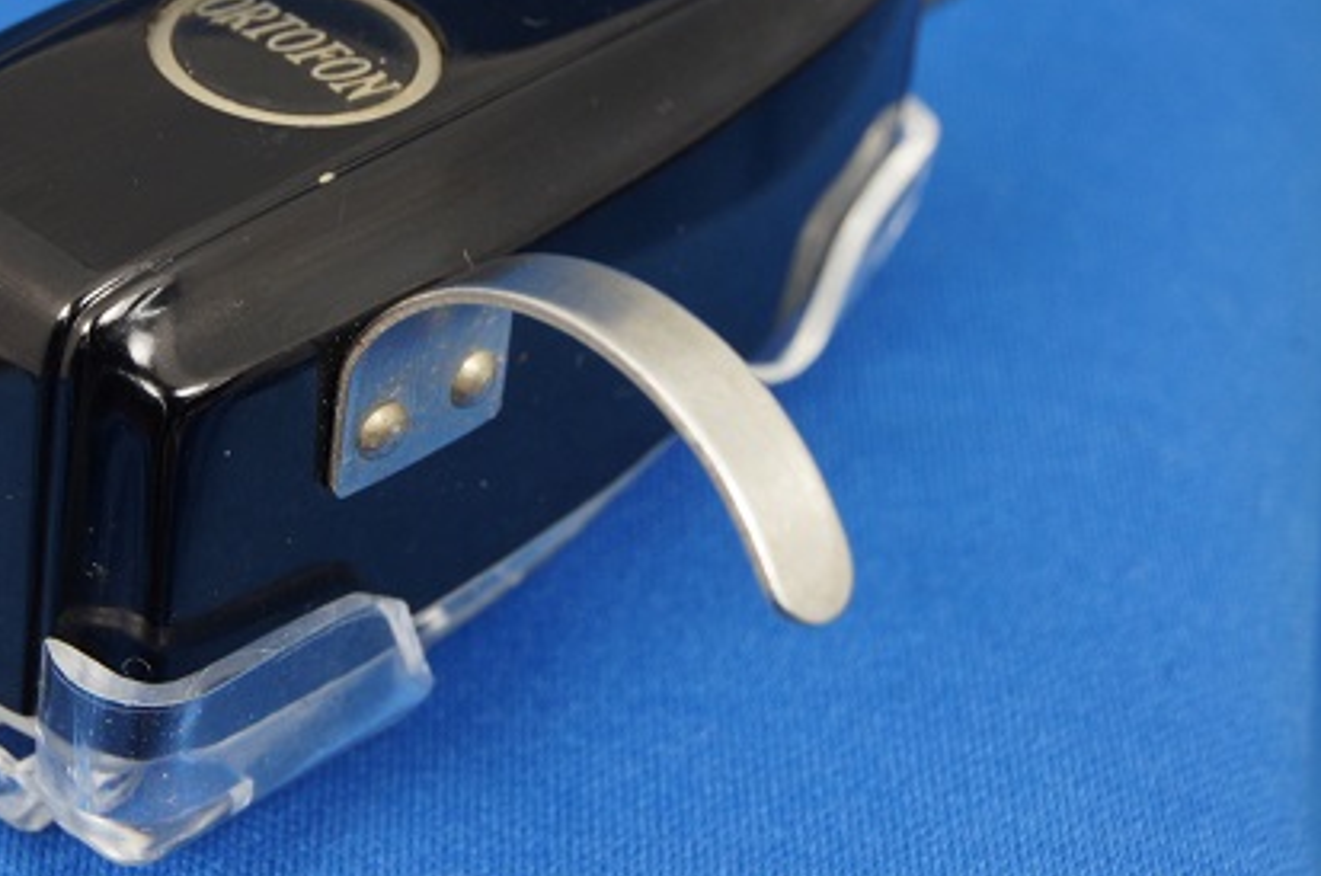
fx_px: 4534
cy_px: 340
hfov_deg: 16.5
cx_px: 349
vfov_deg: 11.0
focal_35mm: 124
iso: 400
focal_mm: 55
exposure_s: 1/6
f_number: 14
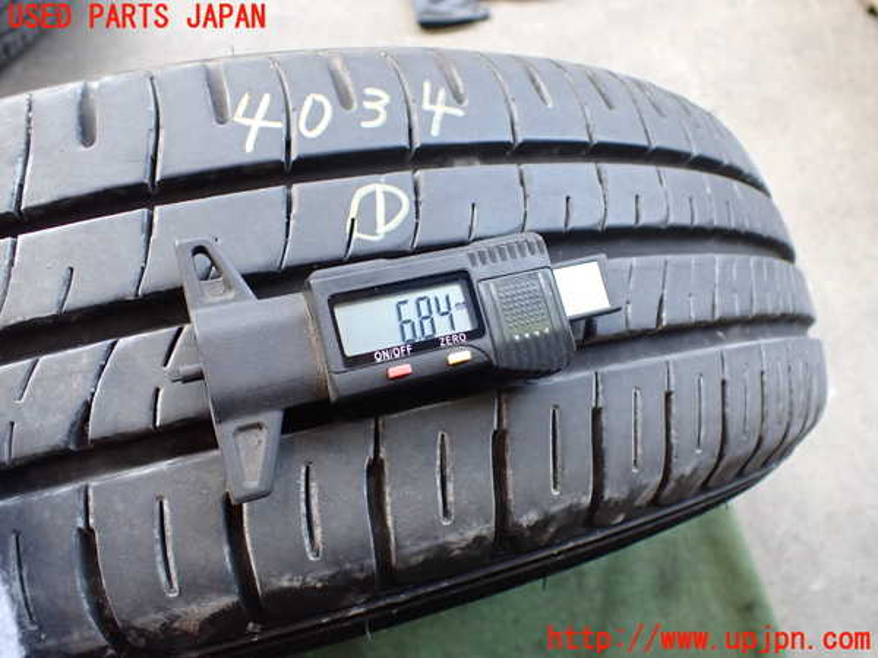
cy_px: 329
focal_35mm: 30
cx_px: 439
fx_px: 761
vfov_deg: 46.8
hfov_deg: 60.0
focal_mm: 5.4
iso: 320
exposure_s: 1/125
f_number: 2.3
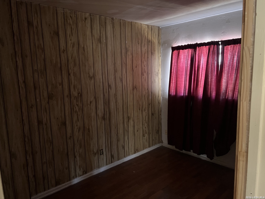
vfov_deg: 53.1
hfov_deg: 67.3
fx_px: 199
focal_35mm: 26
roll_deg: +2.5
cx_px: 132
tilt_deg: -9.3
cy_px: 100
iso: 800
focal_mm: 5.7
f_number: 1.5
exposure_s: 1/30
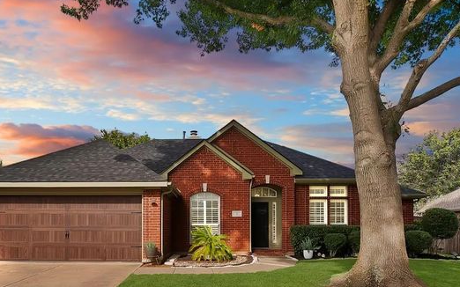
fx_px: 326
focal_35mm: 26
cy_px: 223
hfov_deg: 70.1
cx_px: 197
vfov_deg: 45.5
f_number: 9
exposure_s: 1/125
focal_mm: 13
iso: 400
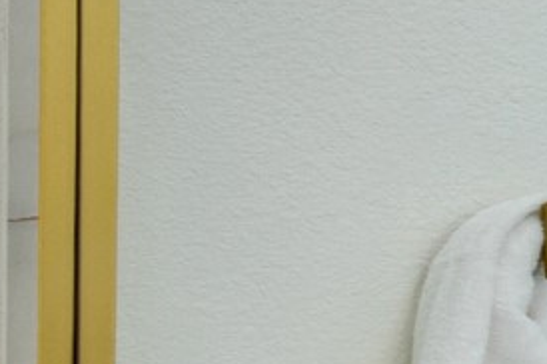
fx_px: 1927
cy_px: 624
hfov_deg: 10.4
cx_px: -1172
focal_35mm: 127
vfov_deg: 10.2
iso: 500
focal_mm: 16
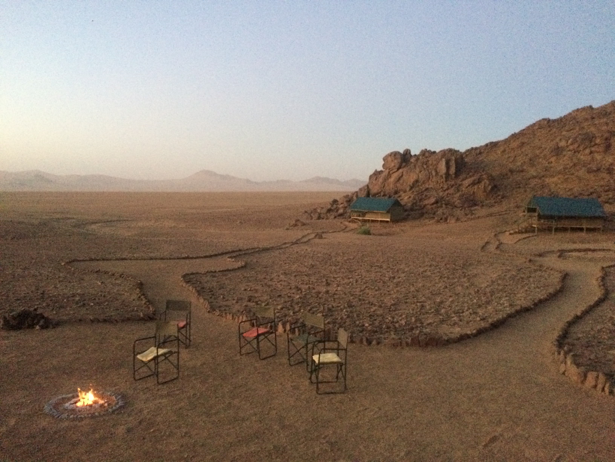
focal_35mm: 29
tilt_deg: -3.7
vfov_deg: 48.2
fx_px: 515
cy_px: 231
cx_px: 308
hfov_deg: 61.7
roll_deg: -1.2
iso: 640
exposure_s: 1/17
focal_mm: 4.15
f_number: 2.2
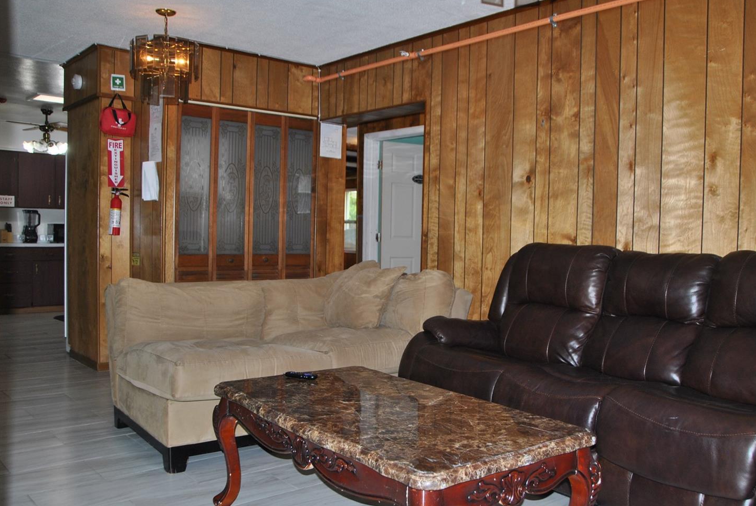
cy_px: 241
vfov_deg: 43.7
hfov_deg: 61.7
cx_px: 418
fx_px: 631
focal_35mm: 30
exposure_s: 1/60
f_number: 3.5
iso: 200
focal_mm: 18
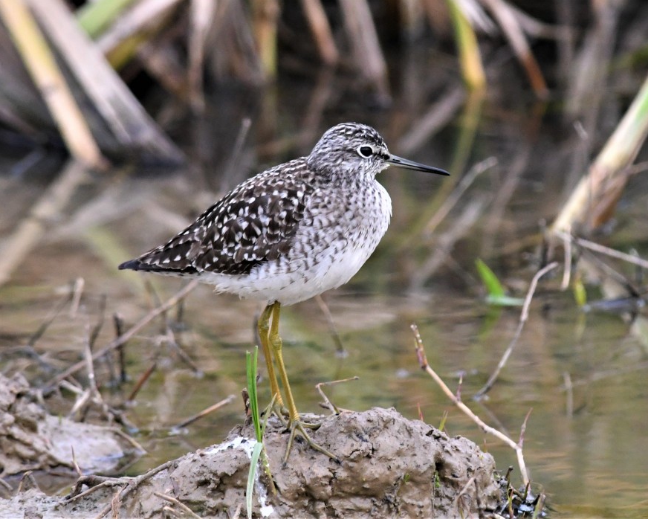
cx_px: 389
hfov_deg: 2.7
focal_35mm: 712
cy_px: 260
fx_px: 13658
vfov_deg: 2.2
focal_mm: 420
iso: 2500
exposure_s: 1/640
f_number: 7.1
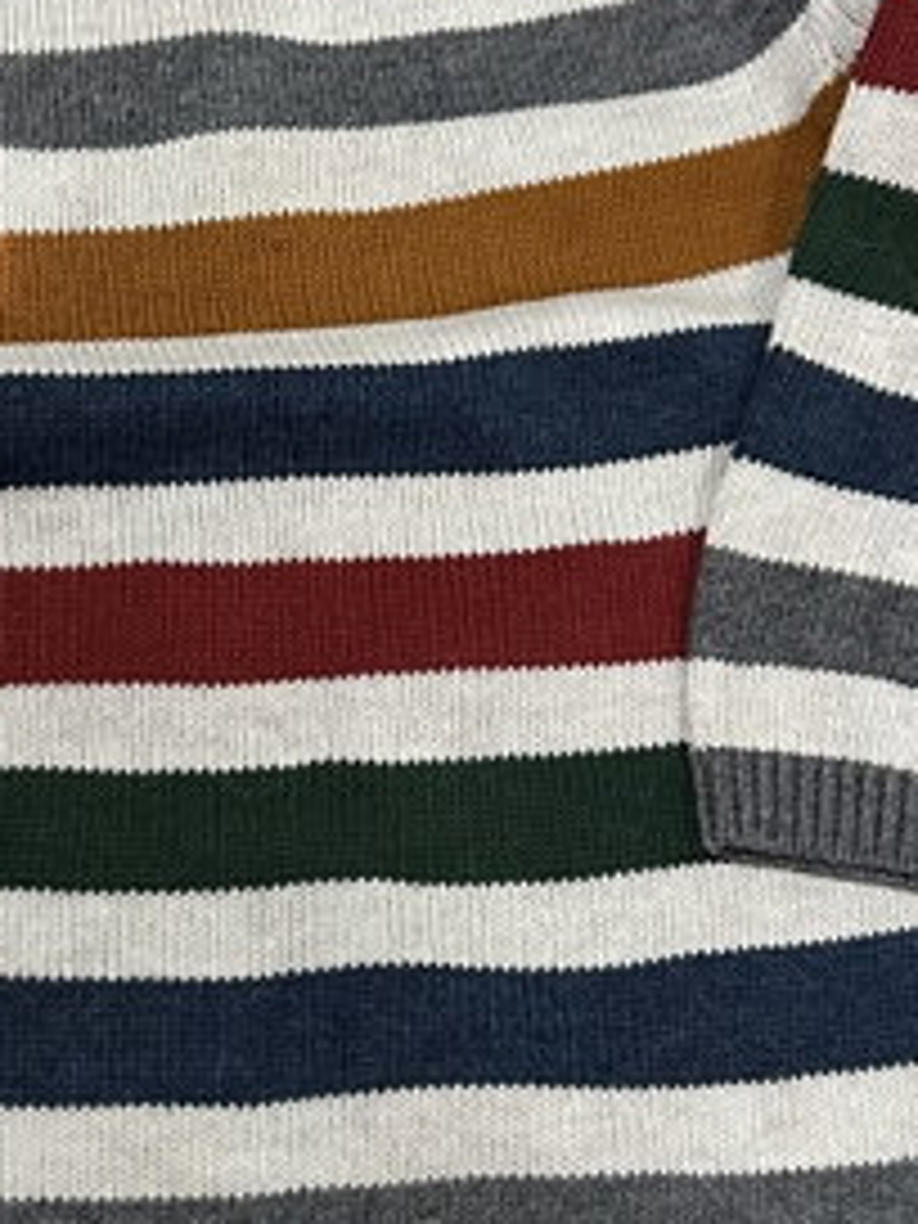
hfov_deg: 18.3
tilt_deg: -70.0
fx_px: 2793
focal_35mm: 79
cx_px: 40
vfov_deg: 24.7
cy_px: 641
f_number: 1.5
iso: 200
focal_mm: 5.7
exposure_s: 1/50
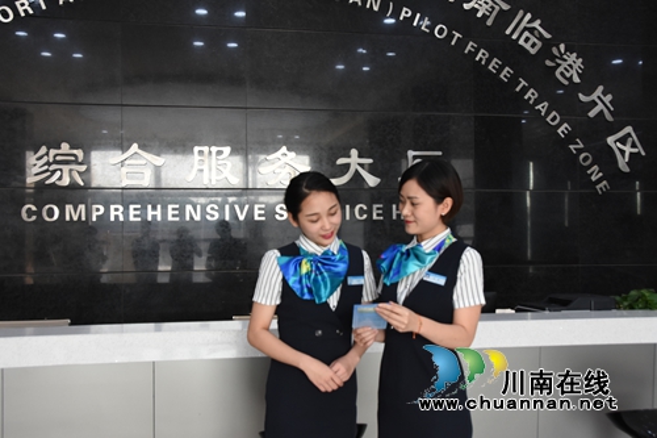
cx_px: 328
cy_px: 219
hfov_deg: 49.6
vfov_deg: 34.2
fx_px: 711
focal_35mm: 39
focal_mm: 26
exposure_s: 1/160
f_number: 6.3
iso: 800
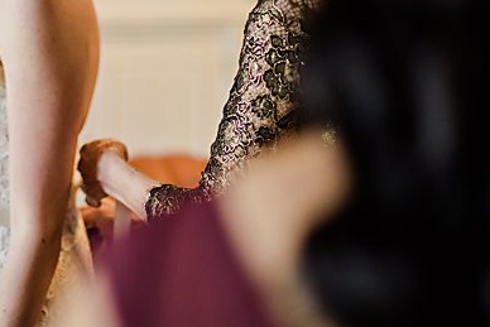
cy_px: 83
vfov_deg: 11.3
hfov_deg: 16.7
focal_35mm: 121
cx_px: 56
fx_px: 1647
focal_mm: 50
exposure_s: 1/160
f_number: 1.4
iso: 500
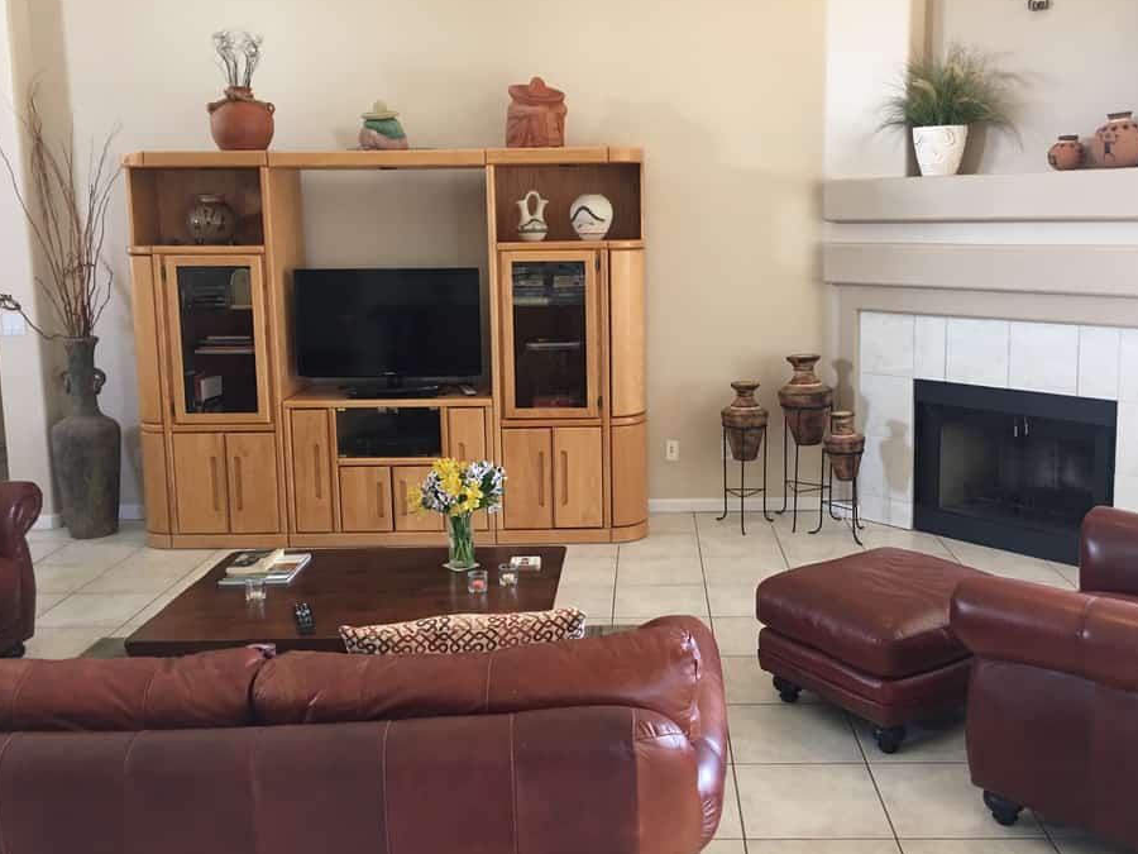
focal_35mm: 33
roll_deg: +1.4
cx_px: 640
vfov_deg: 42.9
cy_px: 376
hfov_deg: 55.2
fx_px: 1085
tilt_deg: -8.4
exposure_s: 1/15
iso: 64
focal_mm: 4.15
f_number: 2.2
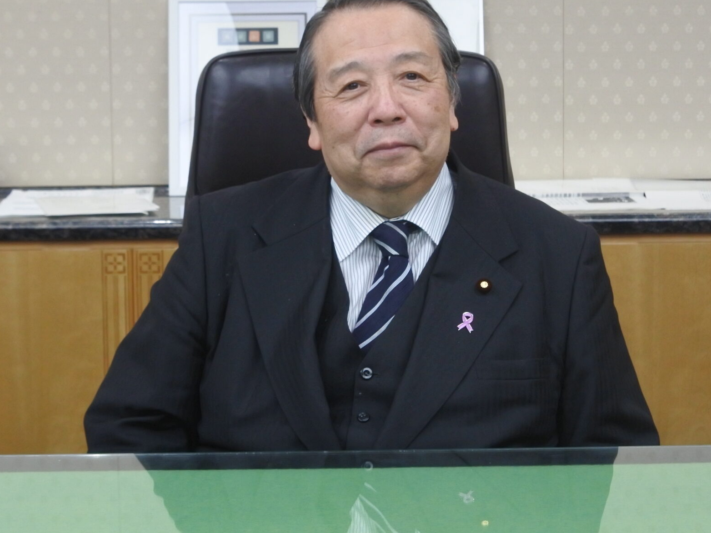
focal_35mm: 107
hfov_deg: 18.4
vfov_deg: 13.8
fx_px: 2198
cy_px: 216
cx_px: 325
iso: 800
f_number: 5.3
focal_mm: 25.2
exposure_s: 1/60
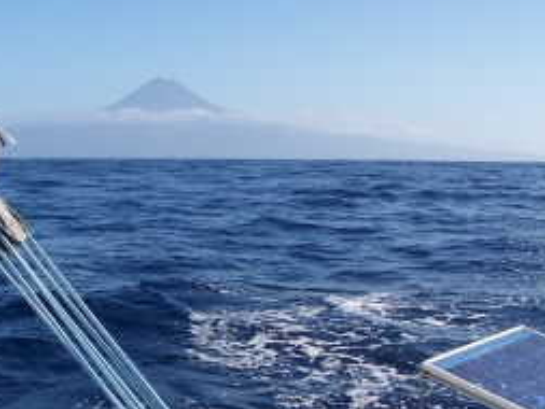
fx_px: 945
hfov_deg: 31.9
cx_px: 174
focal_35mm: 60
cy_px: 271
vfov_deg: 24.3
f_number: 4
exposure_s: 1/500
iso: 64
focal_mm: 6.3
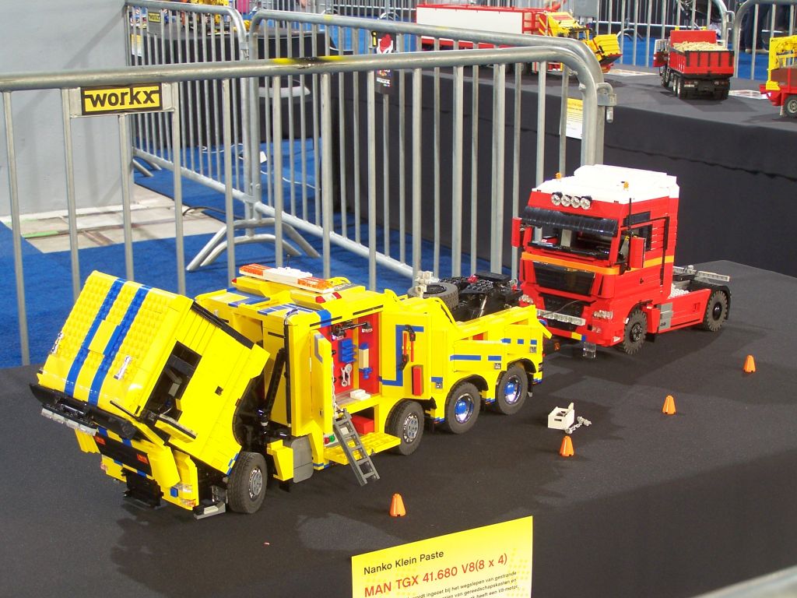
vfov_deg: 24.8
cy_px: 299
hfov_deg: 32.7
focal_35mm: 59
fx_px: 1358
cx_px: 398
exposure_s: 1/2
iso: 80
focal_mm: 9.8
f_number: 3.1
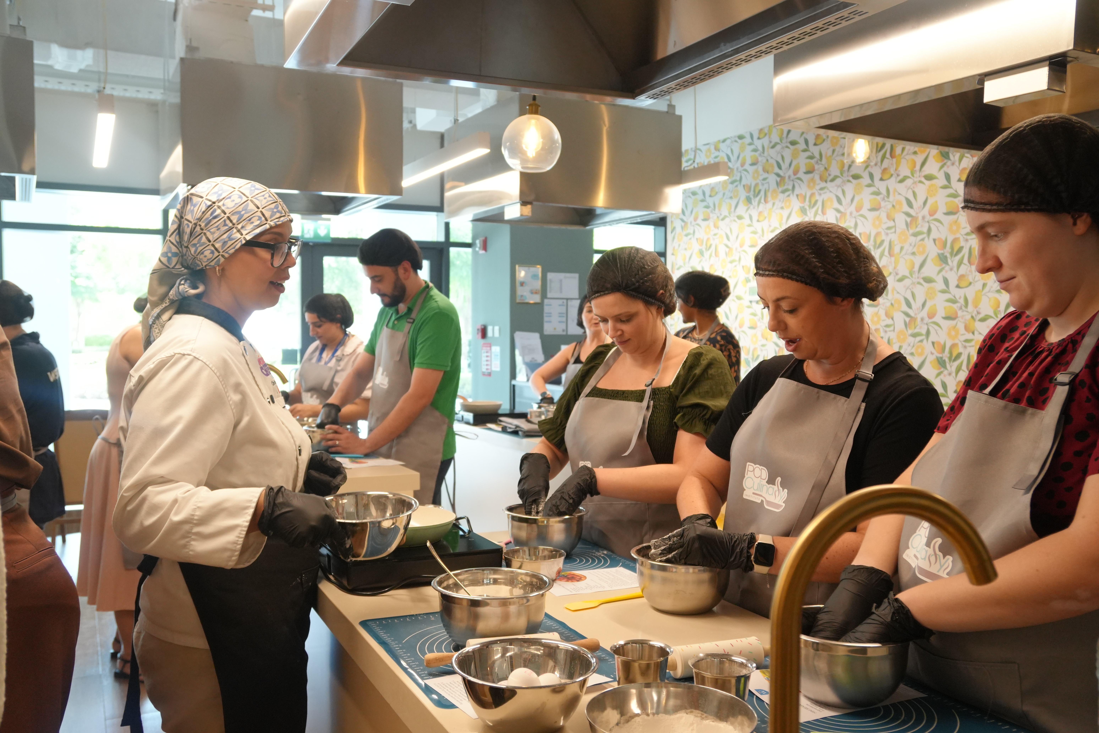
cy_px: 366
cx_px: 550
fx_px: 916
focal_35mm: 30
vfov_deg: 43.6
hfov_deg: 61.9
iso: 1250
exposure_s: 1/160
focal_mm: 20
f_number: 4
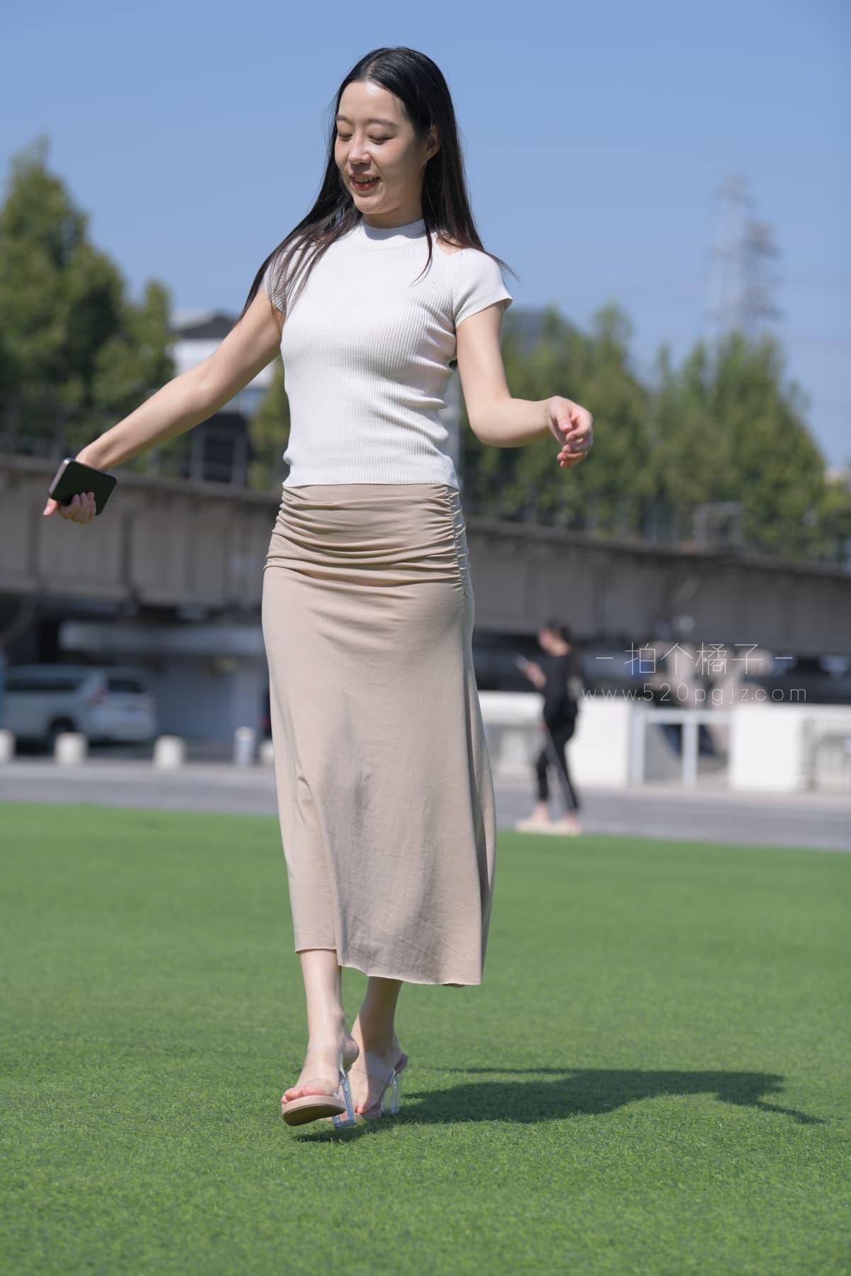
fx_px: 3616
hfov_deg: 13.4
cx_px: 426
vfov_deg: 20.0
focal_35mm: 102
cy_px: 638
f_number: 4
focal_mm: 102
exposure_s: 1/1250
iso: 100
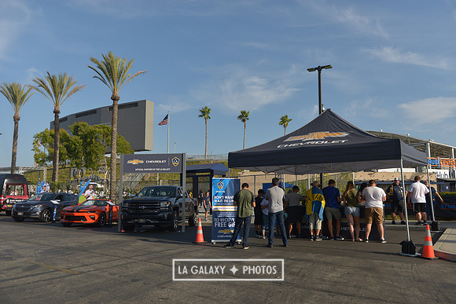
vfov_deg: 45.0
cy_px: 152
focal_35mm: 29
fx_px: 367
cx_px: 228
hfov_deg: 63.6
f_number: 4.5
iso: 200
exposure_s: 1/2500
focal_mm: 29
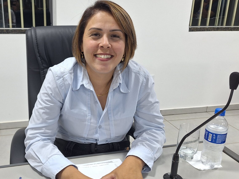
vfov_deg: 37.7
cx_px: 76
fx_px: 262
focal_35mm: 38
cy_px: 99
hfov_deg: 48.0
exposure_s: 1/40
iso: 125
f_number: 1.8
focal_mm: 5.54
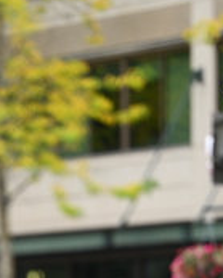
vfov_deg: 3.4
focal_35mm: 566
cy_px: 354
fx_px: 4657
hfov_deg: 2.7
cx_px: -14
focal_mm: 190
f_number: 2.8
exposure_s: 1/2000
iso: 640
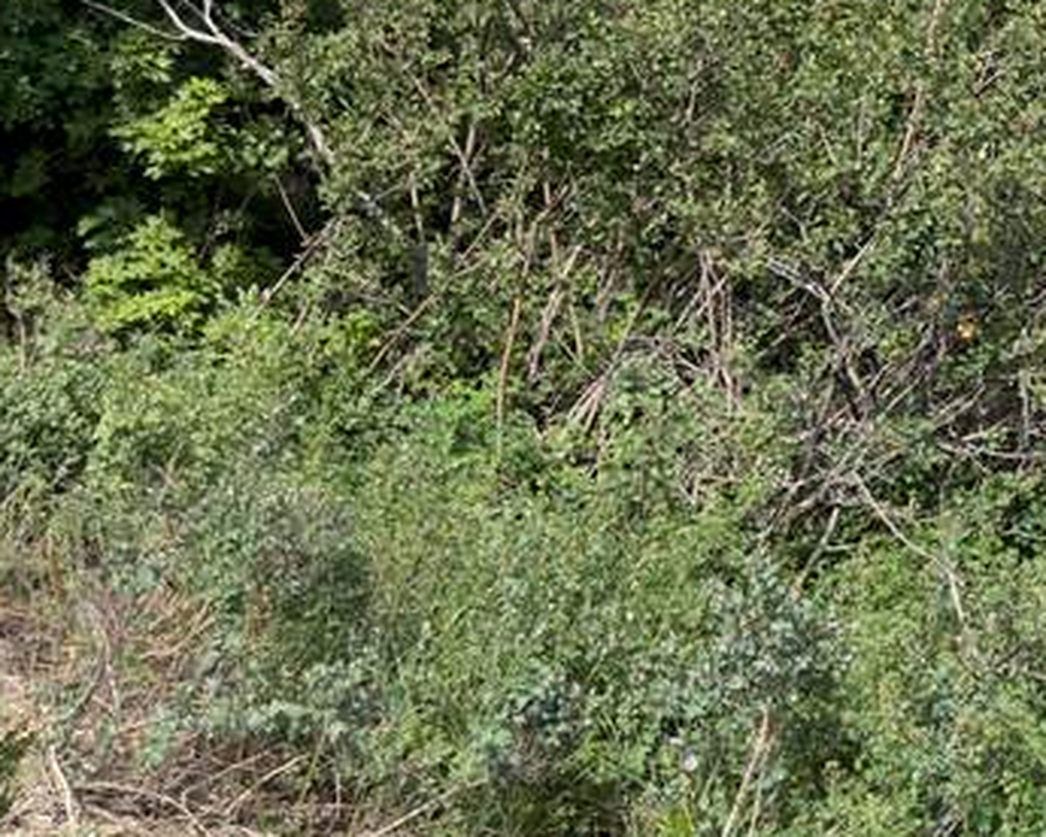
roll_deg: +0.3
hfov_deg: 17.8
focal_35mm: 87
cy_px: 3
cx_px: 1859
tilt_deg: -14.7
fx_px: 2693
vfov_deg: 17.3
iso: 100
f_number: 1.78
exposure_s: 1/5814
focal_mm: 6.76
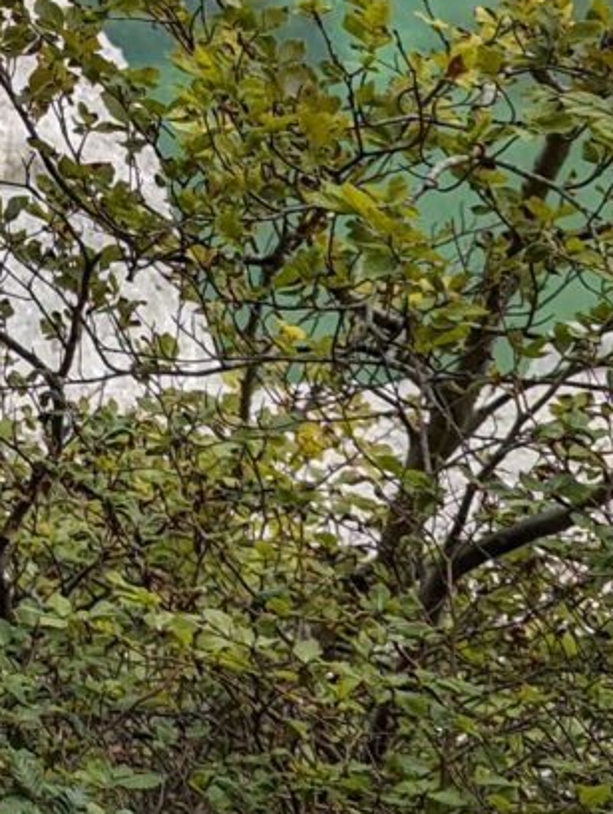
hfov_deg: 7.6
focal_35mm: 188
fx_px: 4427
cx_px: -532
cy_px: -26
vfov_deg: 10.4
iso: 45
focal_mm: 6.81
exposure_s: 1/1689
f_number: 1.85
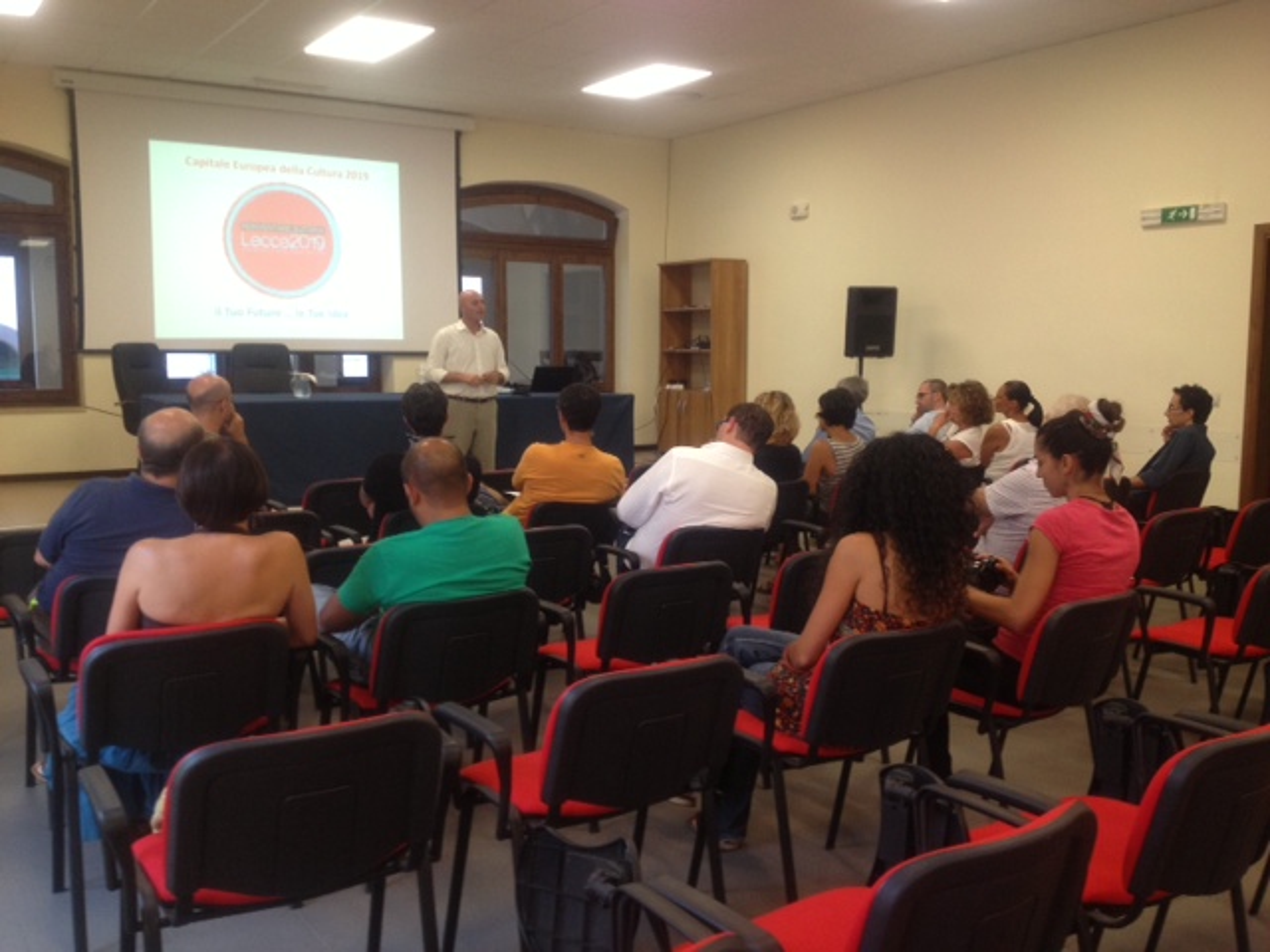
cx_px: 635
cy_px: 476
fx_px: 1284
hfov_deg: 52.6
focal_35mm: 35
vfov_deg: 40.7
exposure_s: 1/20
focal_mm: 4.28
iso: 100
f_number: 2.4
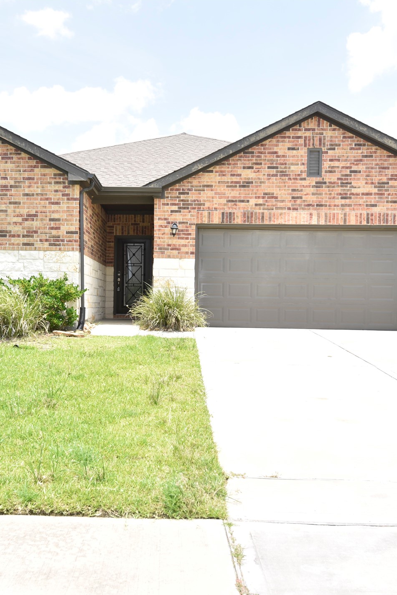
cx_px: 159
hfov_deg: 40.9
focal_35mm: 32
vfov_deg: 58.7
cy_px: 298
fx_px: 529
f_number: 7.1
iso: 100
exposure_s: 1/200
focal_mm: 21
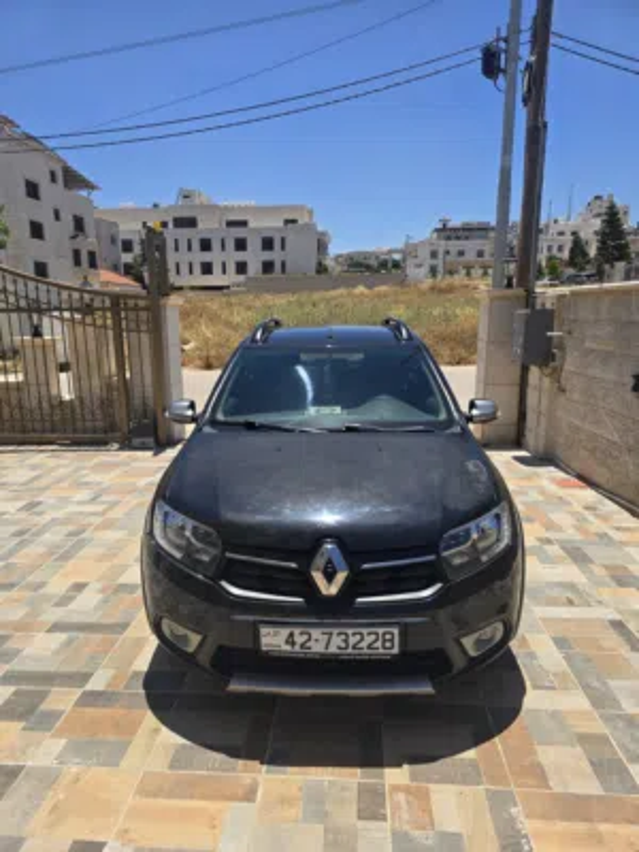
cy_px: 426
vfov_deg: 73.9
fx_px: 566
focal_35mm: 23
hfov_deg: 58.9
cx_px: 320
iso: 12
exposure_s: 1/1030
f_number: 1.7
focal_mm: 6.3
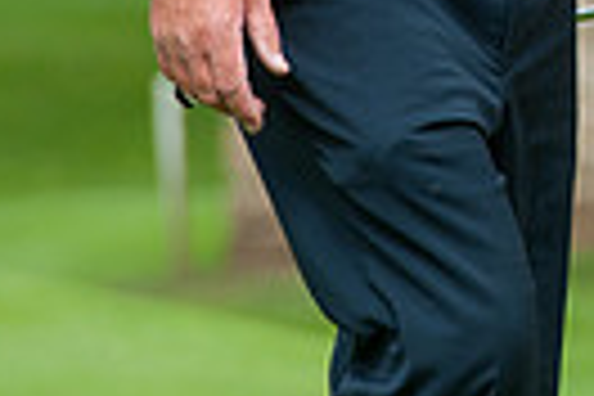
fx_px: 17637
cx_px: 959
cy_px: -504
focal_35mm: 1069
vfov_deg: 1.3
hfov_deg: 1.9
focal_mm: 200
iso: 400
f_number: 5.6
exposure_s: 1/1600
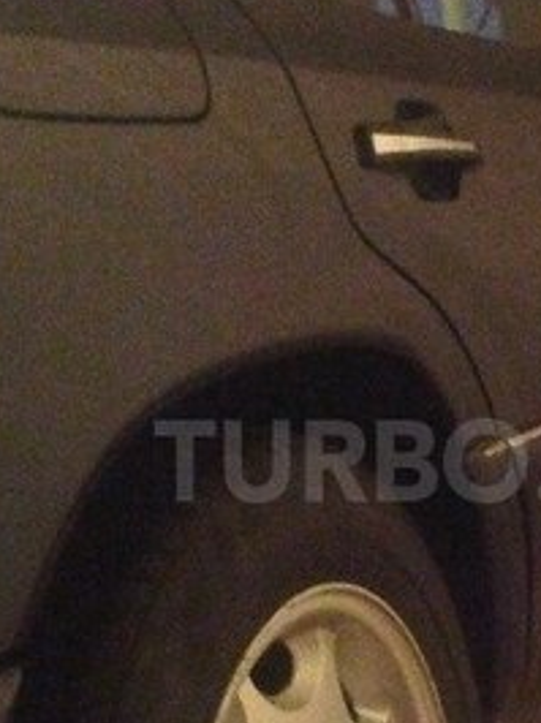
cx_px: 432
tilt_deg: -8.4
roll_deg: +4.4
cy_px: 461
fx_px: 1711
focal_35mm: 82
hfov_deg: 17.8
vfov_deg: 23.8
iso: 3200
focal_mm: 4.12
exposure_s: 1/15
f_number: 2.4
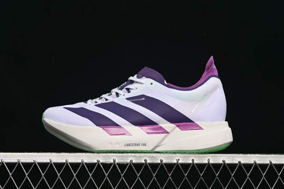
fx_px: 591
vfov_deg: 18.2
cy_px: 94
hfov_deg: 27.0
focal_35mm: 75
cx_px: 142
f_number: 6.3
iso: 160
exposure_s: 1/50
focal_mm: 50
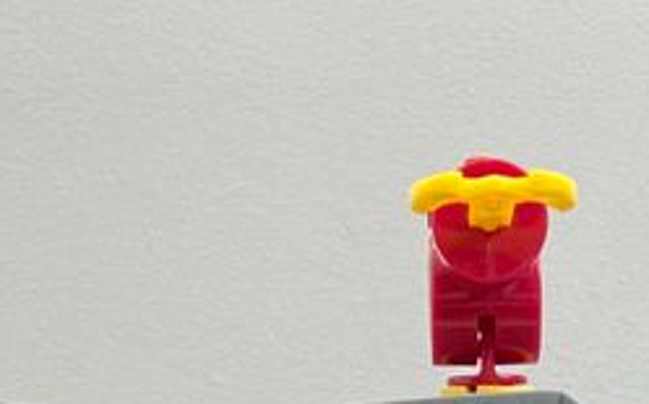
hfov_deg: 15.7
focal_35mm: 133
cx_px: 474
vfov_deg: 8.8
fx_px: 2350
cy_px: 1019
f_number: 1.8
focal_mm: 4.25
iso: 125
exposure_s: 1/112
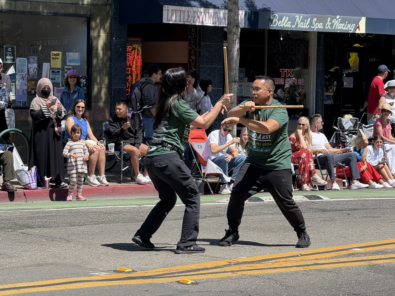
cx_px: 199
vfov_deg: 12.2
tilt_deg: -2.9
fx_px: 1381
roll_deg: -2.0
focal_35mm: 121
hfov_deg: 16.3
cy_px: 148
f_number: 2.8
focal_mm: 15.66
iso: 64
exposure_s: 1/632
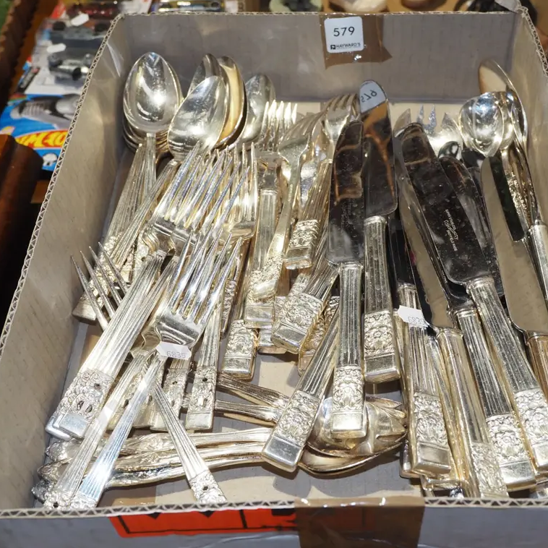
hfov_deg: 39.1
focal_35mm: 43
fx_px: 770
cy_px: 271
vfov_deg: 39.2
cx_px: 314
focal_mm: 18
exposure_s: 1/125
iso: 1600
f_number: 5.6
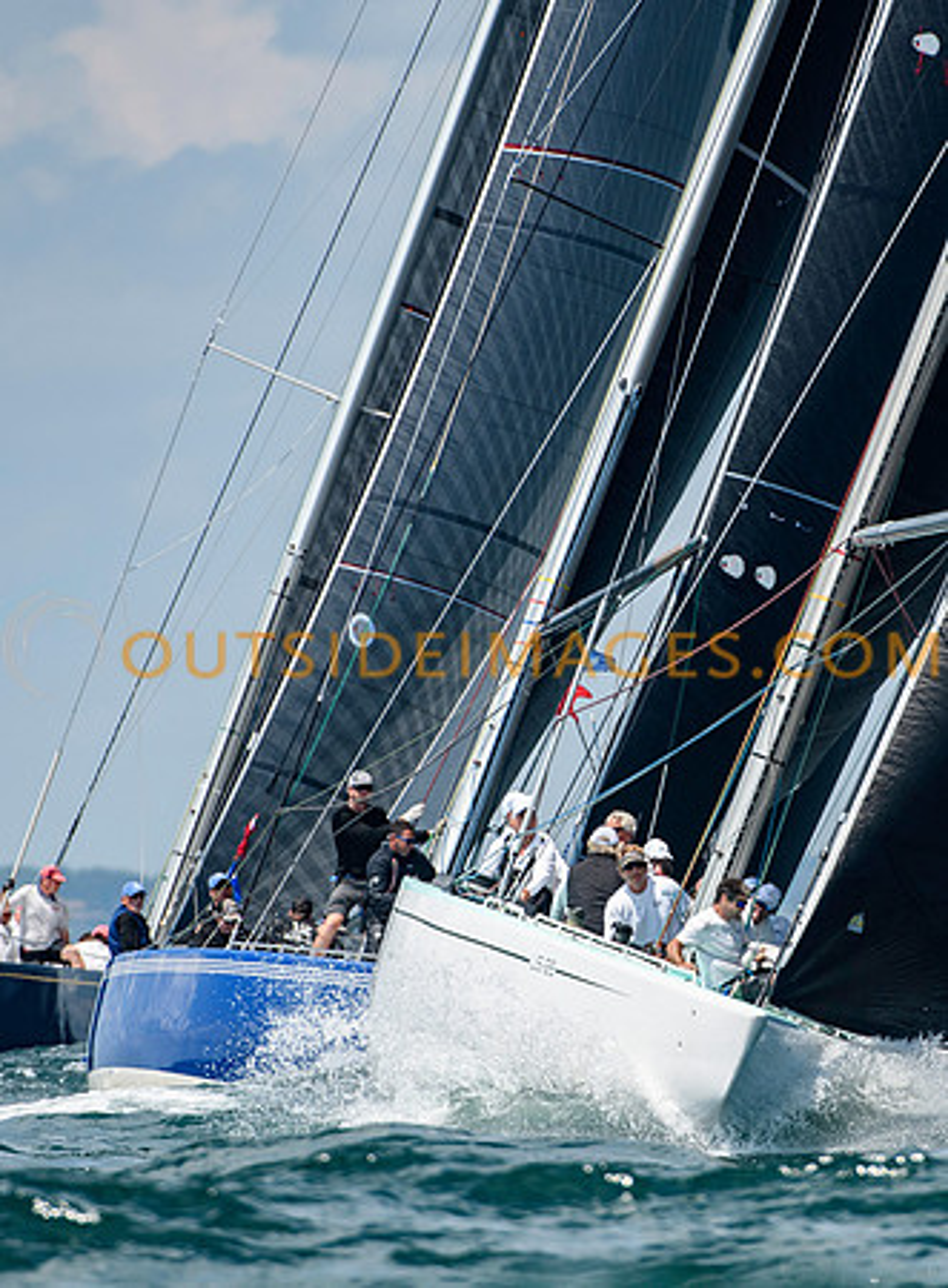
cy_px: 644
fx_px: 32199
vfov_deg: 2.3
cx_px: 646
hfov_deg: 1.7
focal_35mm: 871
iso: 400
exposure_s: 1/2500
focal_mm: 400
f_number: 5.6
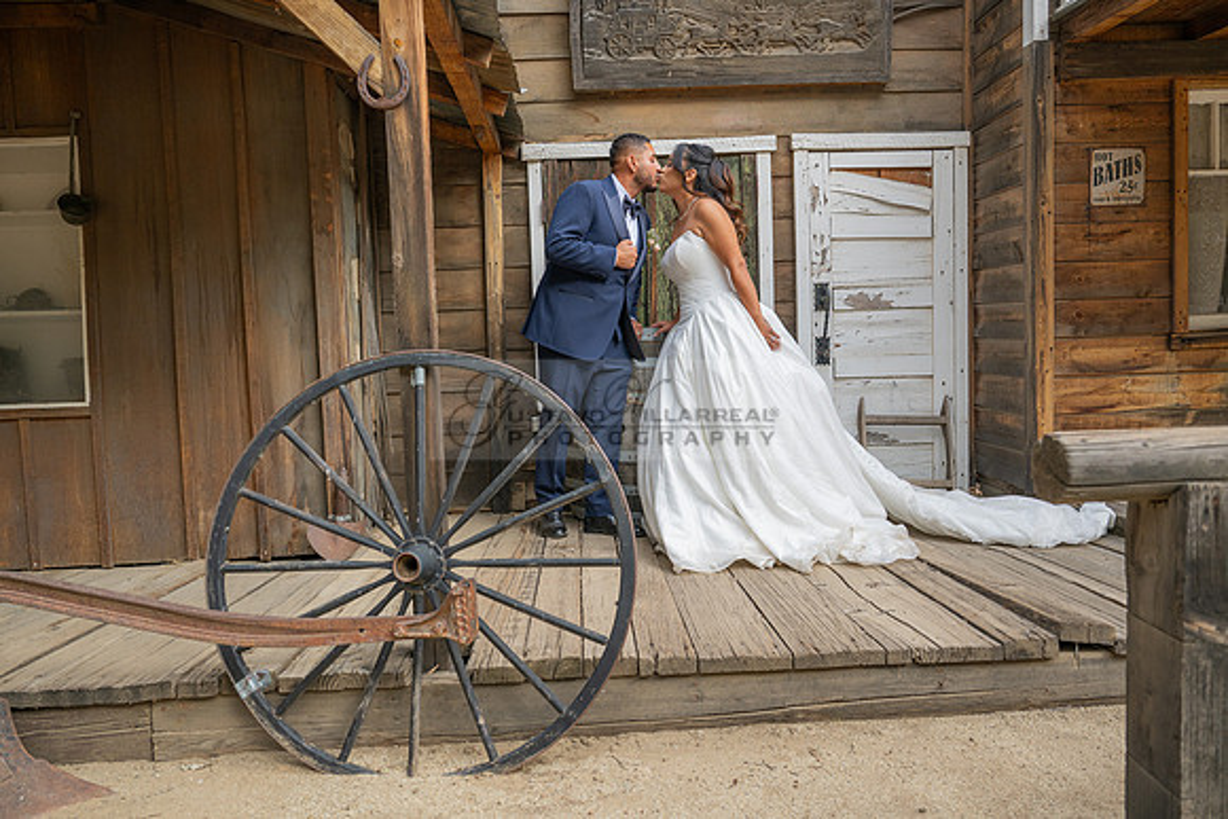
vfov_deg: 53.2
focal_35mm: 24
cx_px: 614
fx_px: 819
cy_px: 410
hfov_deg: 73.7
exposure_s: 1/250
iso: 320
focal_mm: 24
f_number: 3.5
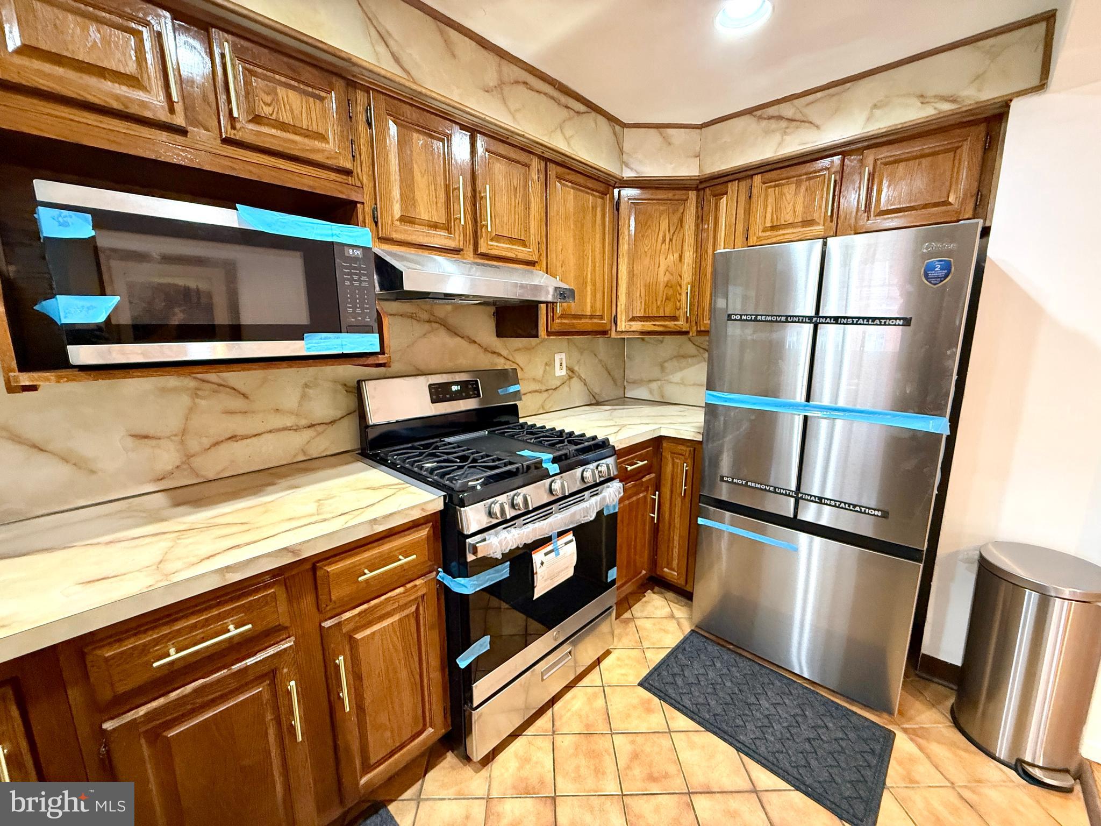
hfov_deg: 102.1
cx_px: 550
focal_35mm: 14
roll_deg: -0.1
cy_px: 413
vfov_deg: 85.7
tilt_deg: -10.8
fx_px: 445
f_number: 2.2
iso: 500
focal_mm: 2.22
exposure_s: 1/60
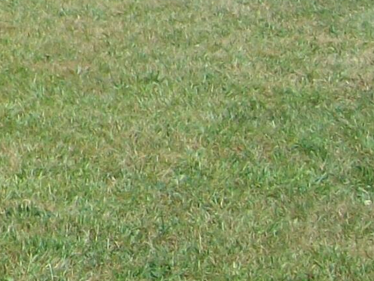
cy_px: -374
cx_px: -508
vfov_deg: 7.6
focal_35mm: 184
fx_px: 1988
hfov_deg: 9.6
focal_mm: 5.8
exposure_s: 1/426
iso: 80
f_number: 2.8
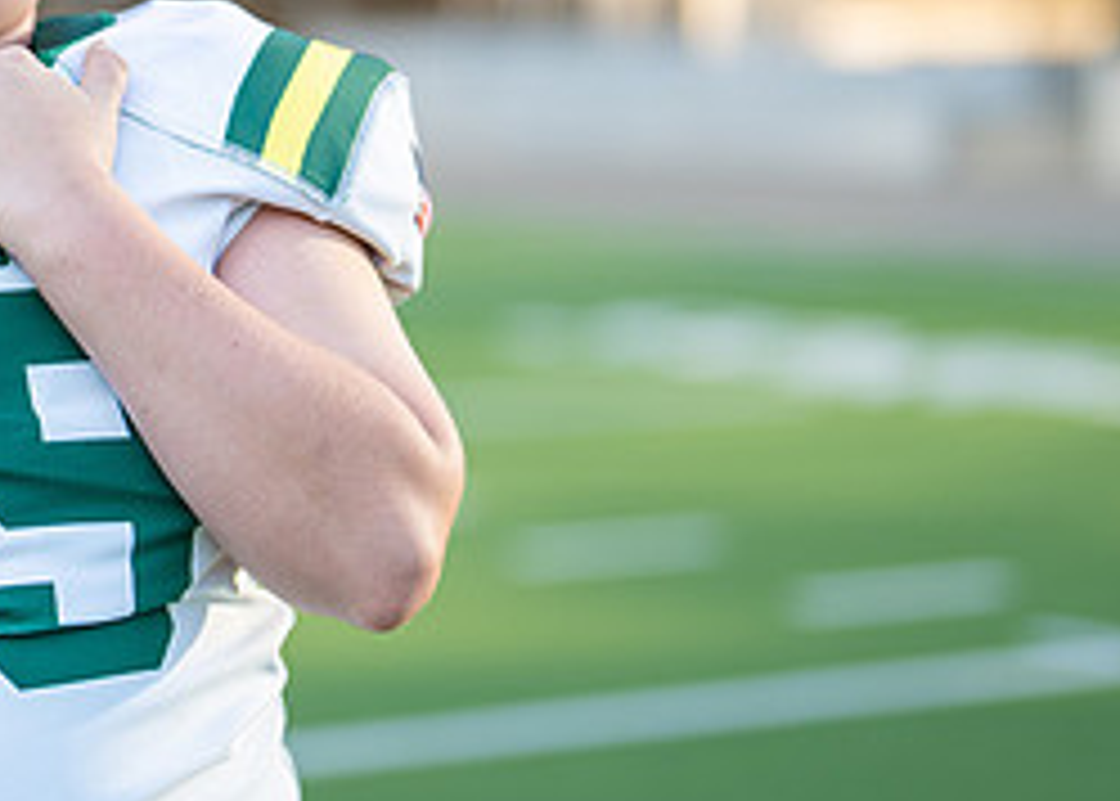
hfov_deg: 13.5
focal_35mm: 146
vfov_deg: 9.8
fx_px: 4645
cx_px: -25
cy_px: 203
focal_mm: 50
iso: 100
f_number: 1.2
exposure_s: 1/3200
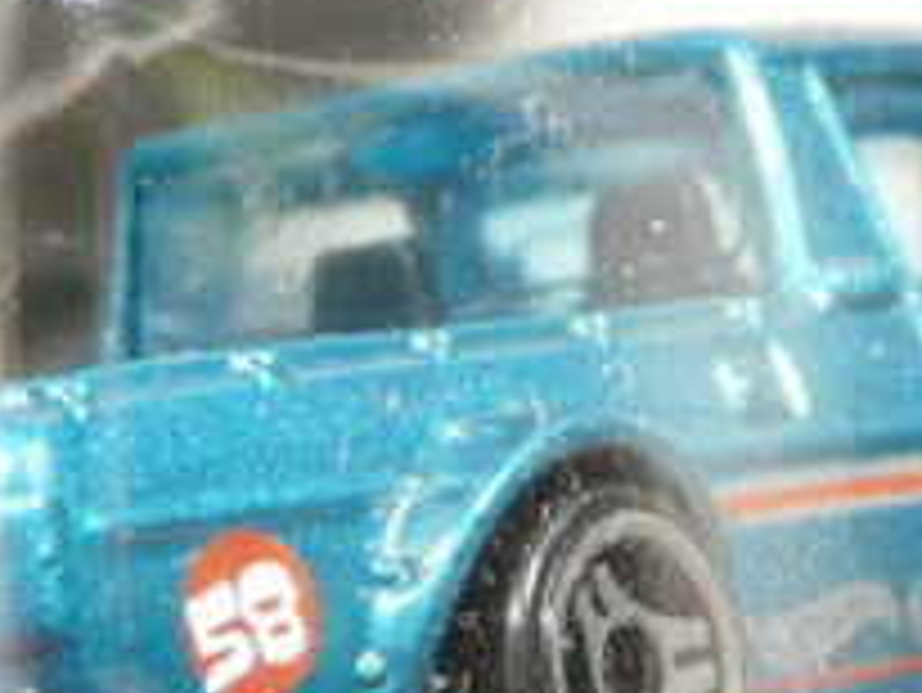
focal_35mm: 299
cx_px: 477
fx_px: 7969
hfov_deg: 6.6
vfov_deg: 5.0
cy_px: 297
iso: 200
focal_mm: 10.5
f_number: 3.2
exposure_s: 1/20
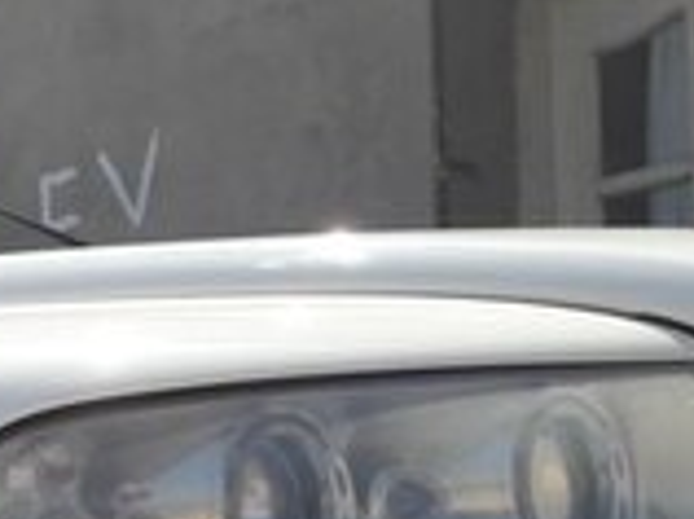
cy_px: 829
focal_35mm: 117
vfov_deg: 11.9
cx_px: -584
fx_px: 2342
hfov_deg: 14.6
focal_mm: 3.7
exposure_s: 1/1370
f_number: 1.9
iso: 40
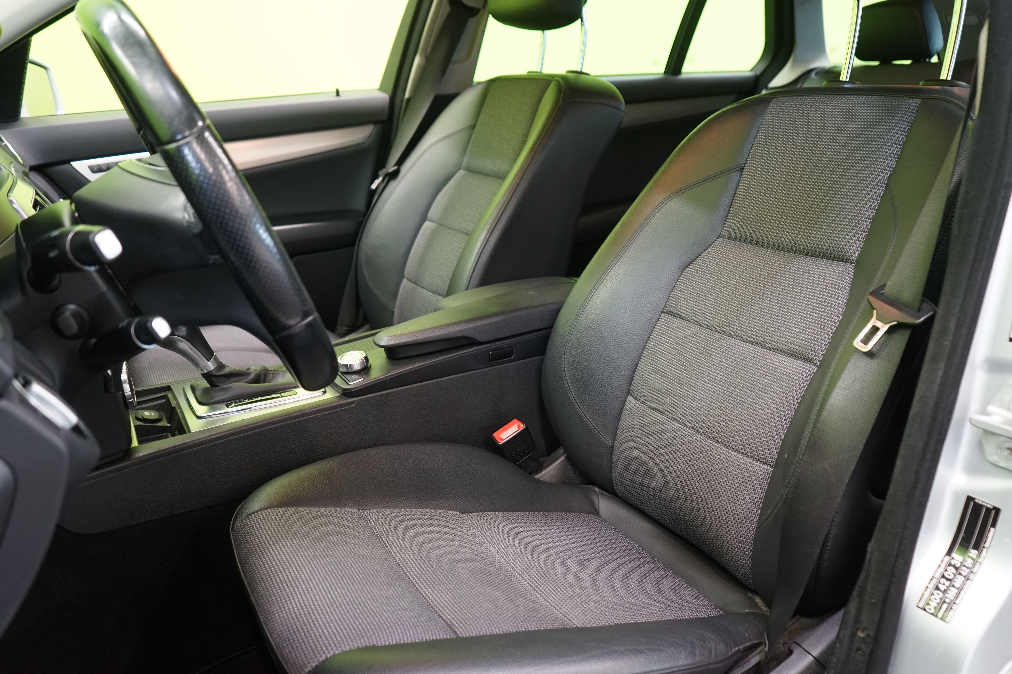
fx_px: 871
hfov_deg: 60.3
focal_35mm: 31
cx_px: 506
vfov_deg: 42.3
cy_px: 337
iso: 1600
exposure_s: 1/20
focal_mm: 31
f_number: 4.5
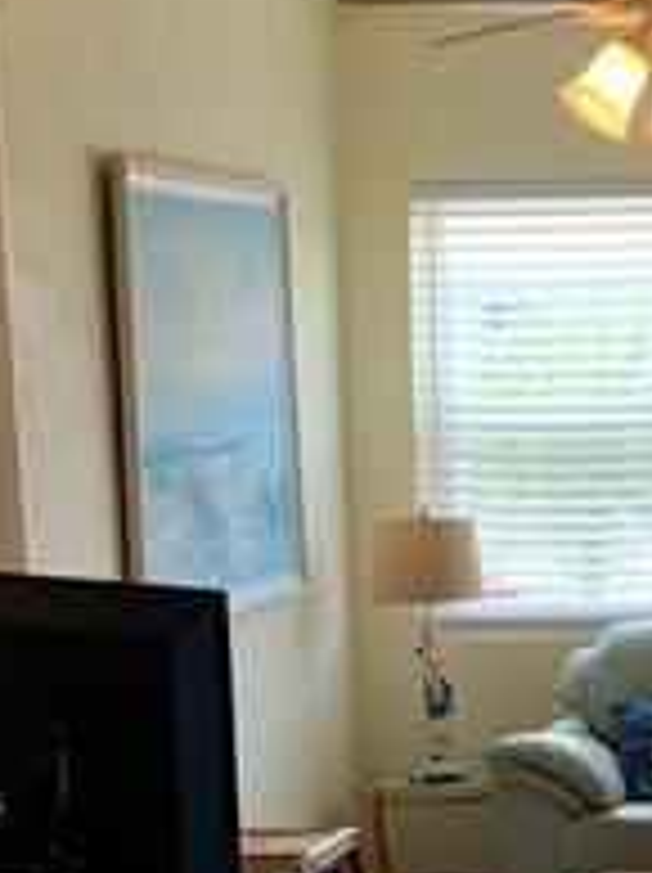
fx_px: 2592
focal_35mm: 103
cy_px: 1152
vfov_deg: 17.8
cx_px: 553
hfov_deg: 14.2
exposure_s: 1/60
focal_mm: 4.25
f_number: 1.8
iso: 50
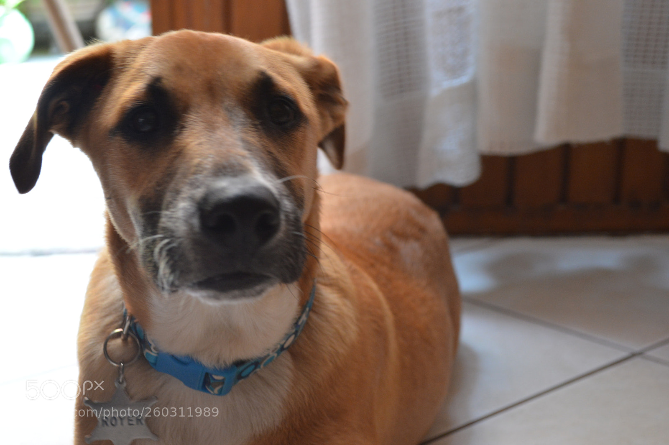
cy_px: 222
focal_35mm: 60
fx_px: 1114
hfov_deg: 33.4
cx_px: 334
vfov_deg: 22.6
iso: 800
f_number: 5.3
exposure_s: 1/25
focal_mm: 40
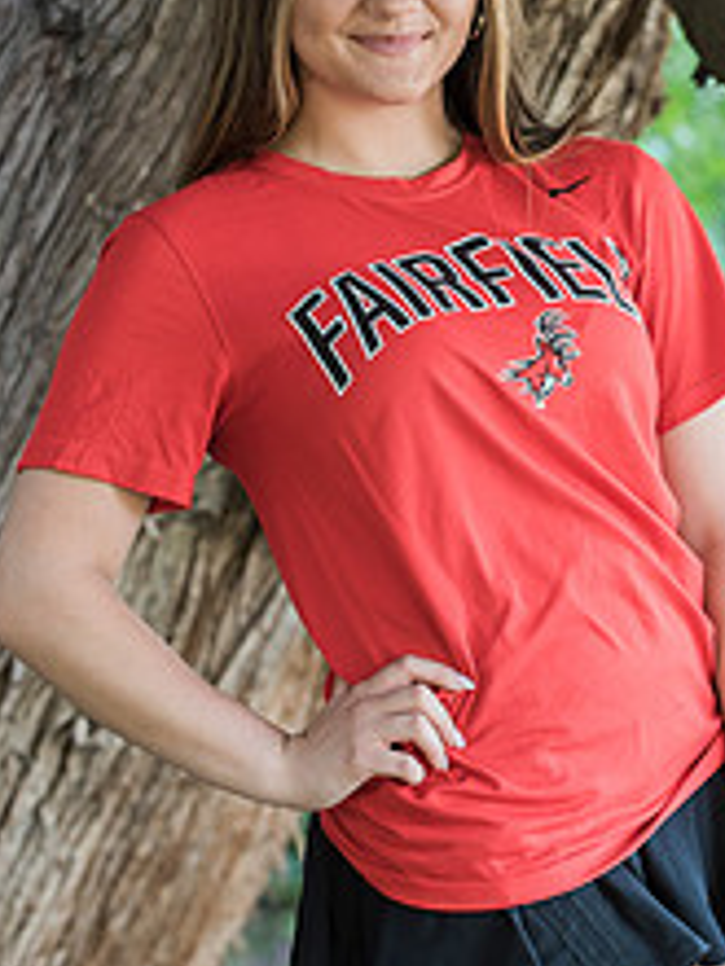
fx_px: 6367
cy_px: 268
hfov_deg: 6.5
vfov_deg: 8.7
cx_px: 576
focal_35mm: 228
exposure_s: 1/100
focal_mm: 116
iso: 500
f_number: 3.5
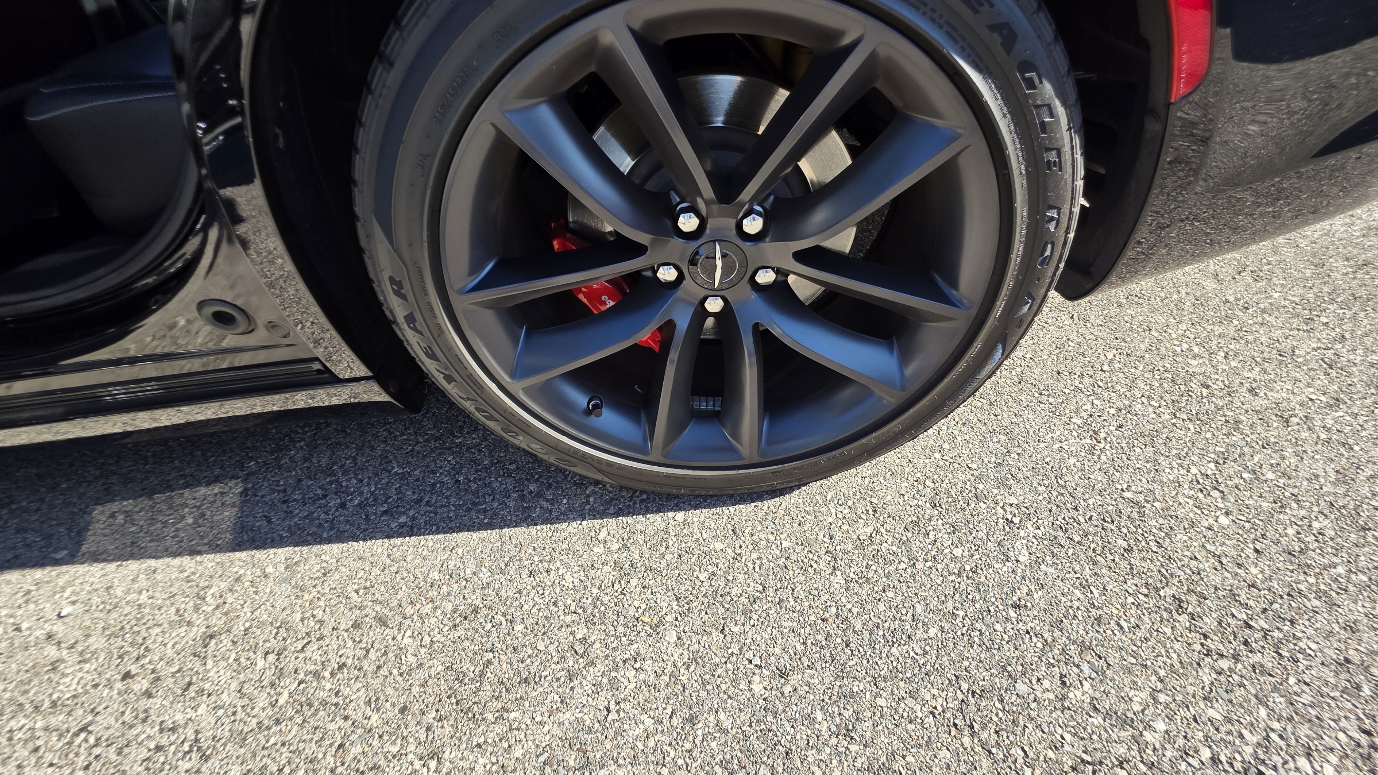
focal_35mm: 15
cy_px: 319
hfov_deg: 103.0
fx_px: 548
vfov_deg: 70.0
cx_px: 697
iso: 40
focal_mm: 2.2
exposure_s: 1/345
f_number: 1.9
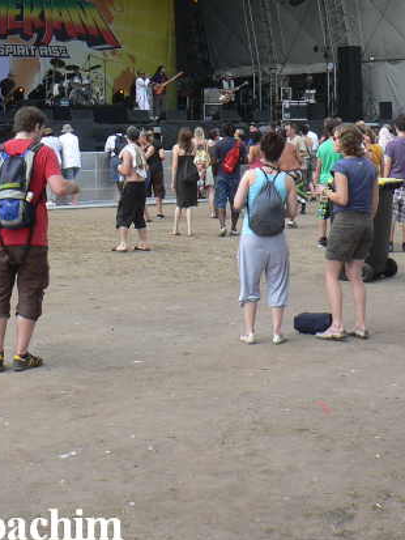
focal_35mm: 64
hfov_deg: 22.9
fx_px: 998
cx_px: 150
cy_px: 55
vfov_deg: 29.1
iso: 64
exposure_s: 1/200
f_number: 4
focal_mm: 6
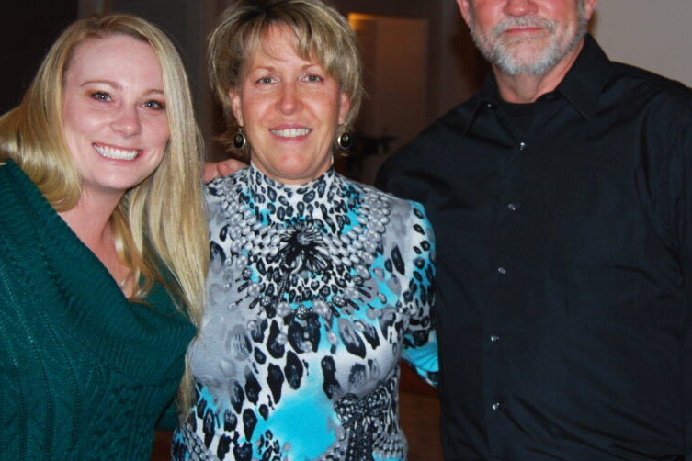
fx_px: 1282
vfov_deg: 20.4
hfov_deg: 30.2
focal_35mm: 67
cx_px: 311
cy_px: 198
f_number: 4.5
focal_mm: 31
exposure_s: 1/60
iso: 200
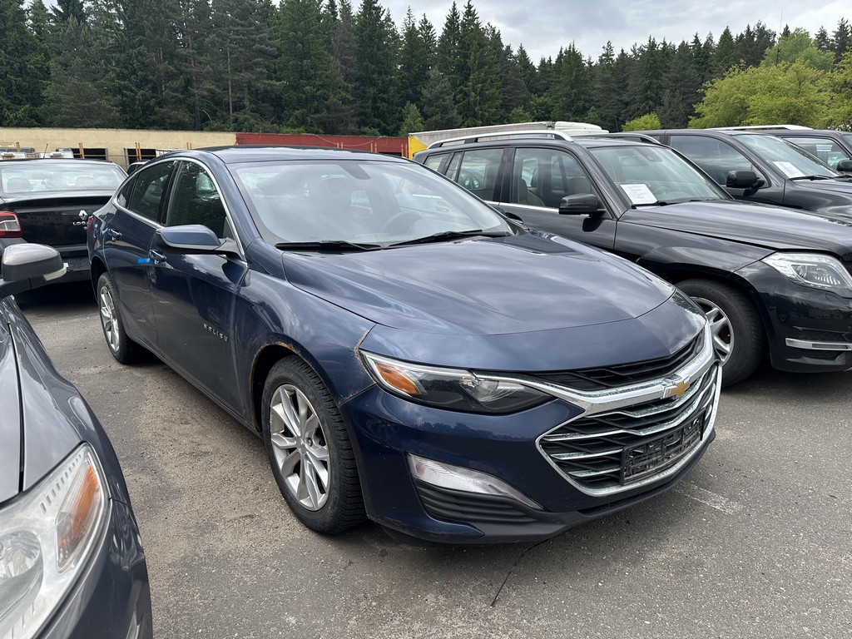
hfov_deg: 71.6
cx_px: 426
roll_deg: +2.0
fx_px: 591
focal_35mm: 24
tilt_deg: -13.2
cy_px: 320
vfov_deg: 56.8
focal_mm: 6.86
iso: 80
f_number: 1.78
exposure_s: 1/1272
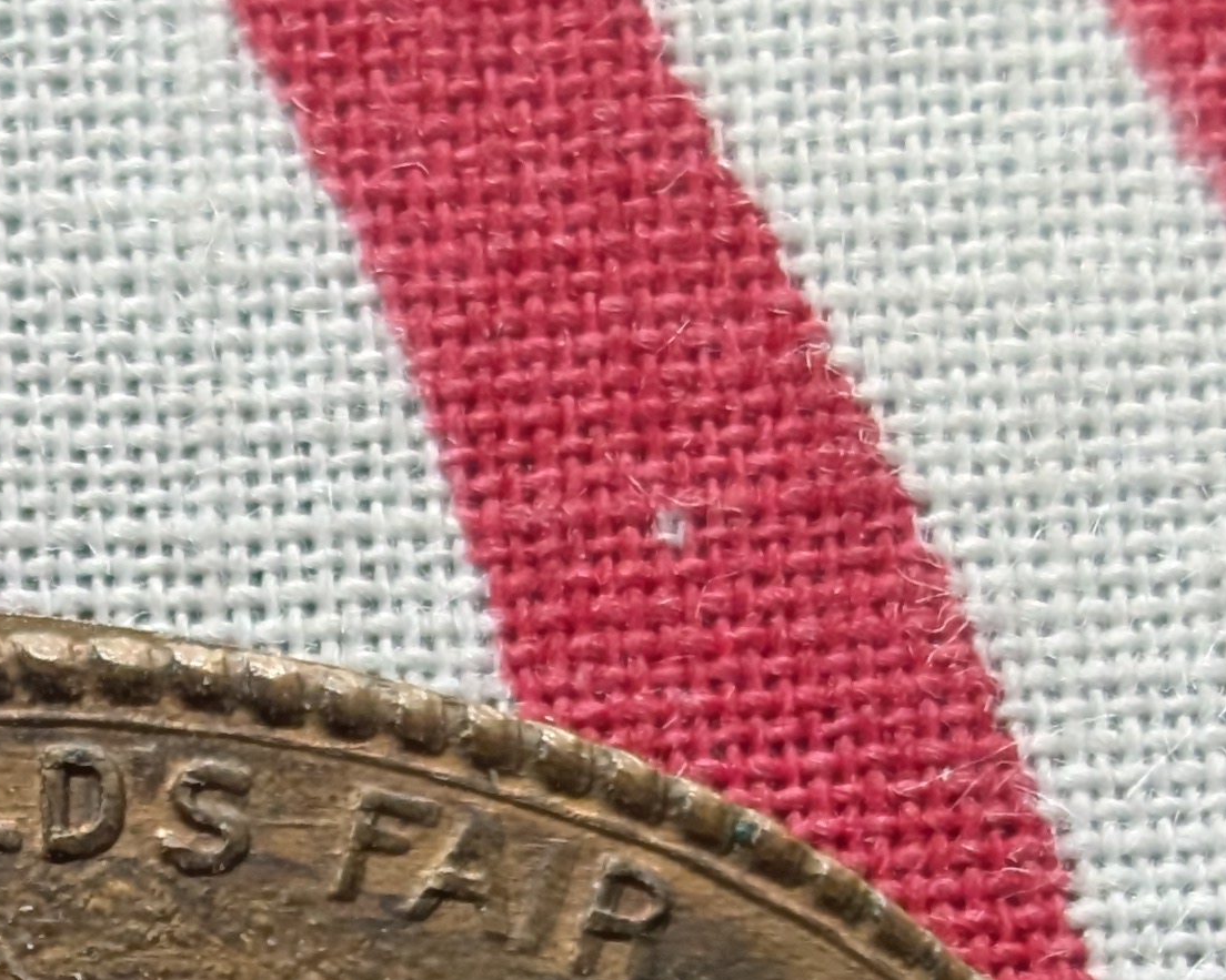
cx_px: -254
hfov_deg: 10.7
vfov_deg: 8.6
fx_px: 6422
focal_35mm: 177
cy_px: 1154
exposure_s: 1/377
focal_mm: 6.9
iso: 355
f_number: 1.68
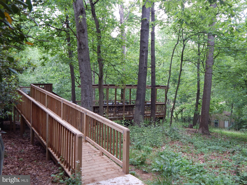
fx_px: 221
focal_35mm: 31
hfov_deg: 58.4
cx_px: 124
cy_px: 92
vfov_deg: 45.4
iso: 160
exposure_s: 1/30
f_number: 3.2
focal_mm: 5.6
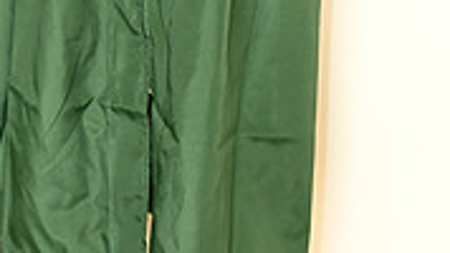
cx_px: 0
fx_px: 1467
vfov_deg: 8.8
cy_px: -390
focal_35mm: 123
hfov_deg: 17.1
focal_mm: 36
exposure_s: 1/60
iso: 1600
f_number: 5.6
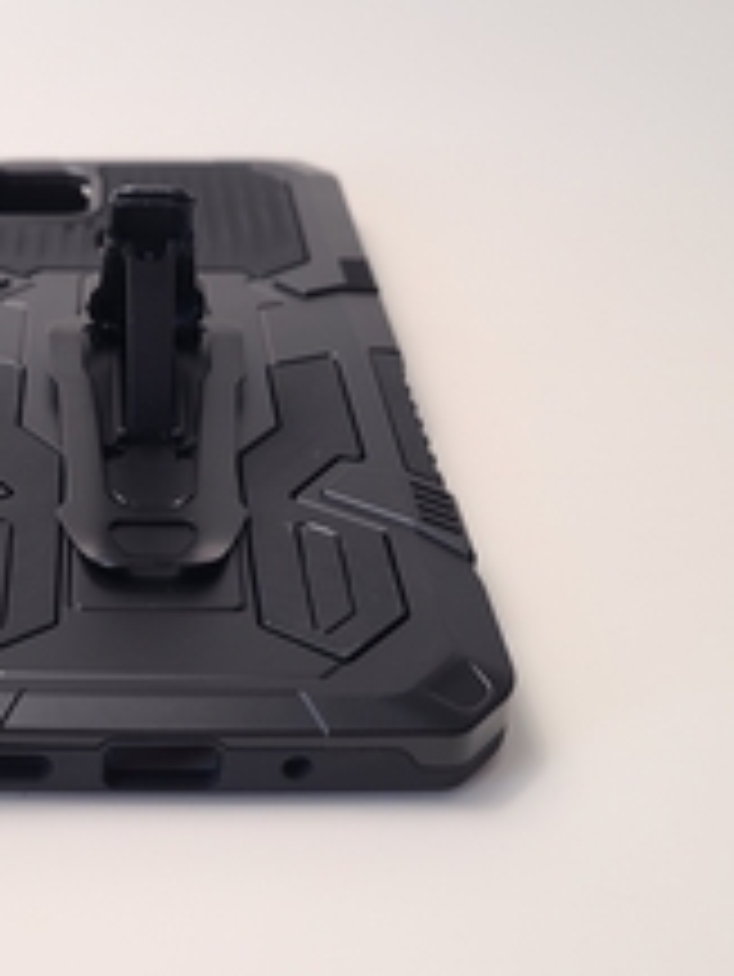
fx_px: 1356
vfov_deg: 39.6
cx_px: 158
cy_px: 522
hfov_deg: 29.7
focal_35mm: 48
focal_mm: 5.4
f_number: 1.8
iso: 50
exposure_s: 1/50
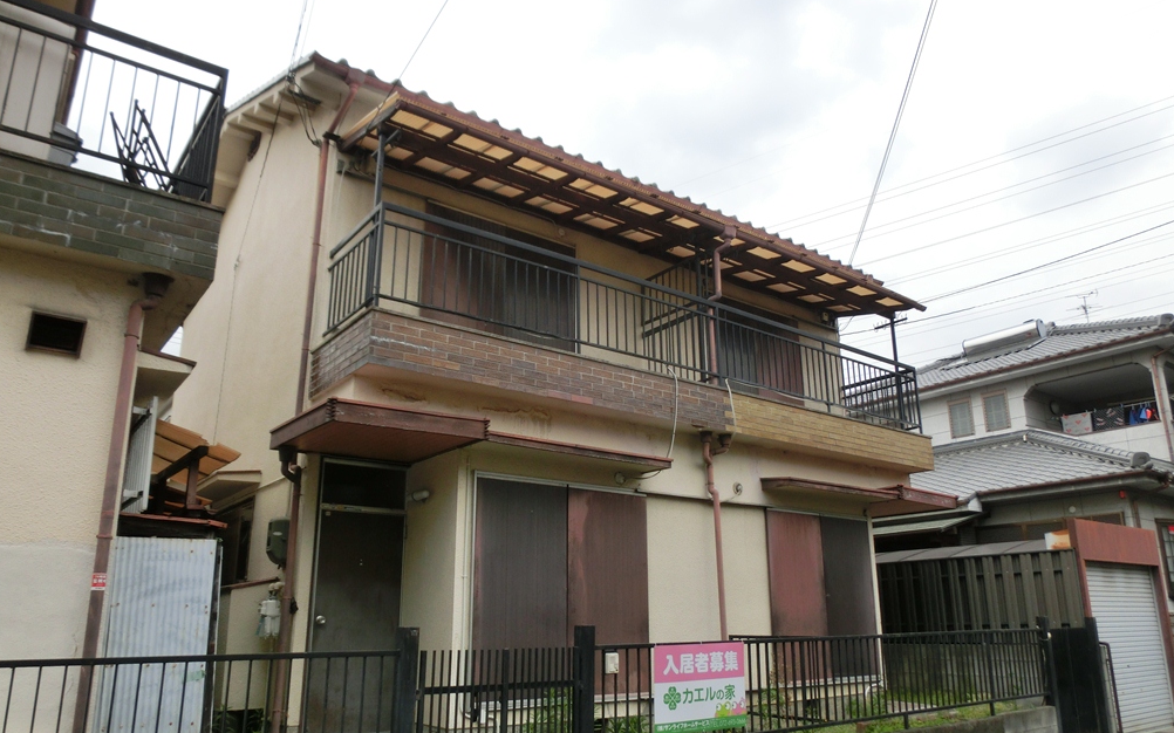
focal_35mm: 26
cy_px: 395
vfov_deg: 47.5
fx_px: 832
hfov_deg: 70.4
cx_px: 587
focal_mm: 4.24
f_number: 3
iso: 80
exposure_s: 1/1000
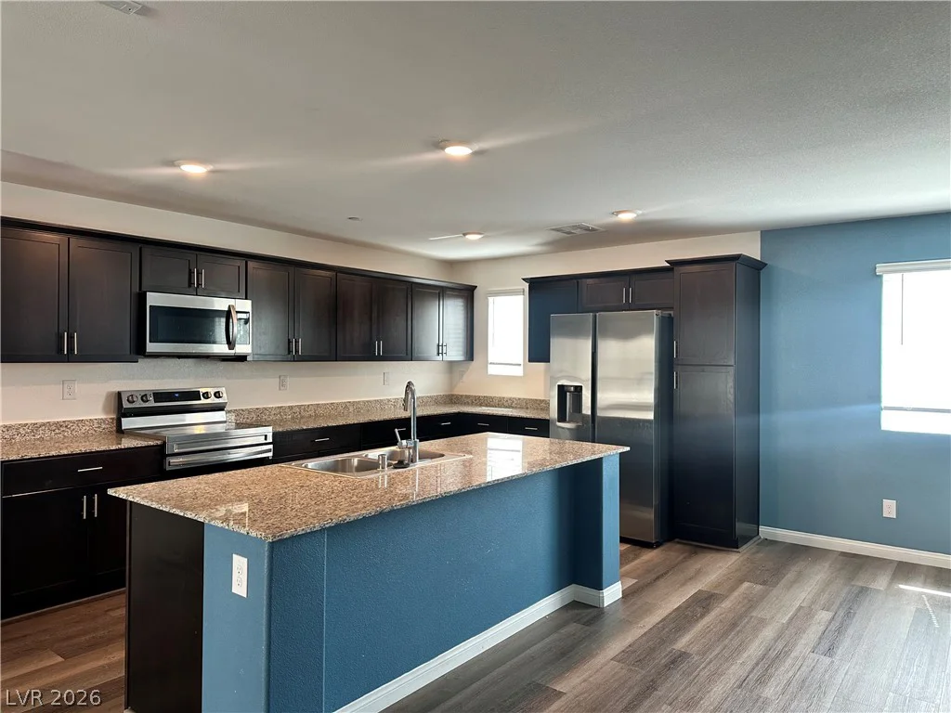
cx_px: 476
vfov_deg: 56.8
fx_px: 659
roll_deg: -1.0
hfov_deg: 71.6
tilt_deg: +0.2
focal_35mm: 24
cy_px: 356
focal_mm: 6.86
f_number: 1.78
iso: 160
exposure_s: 1/120
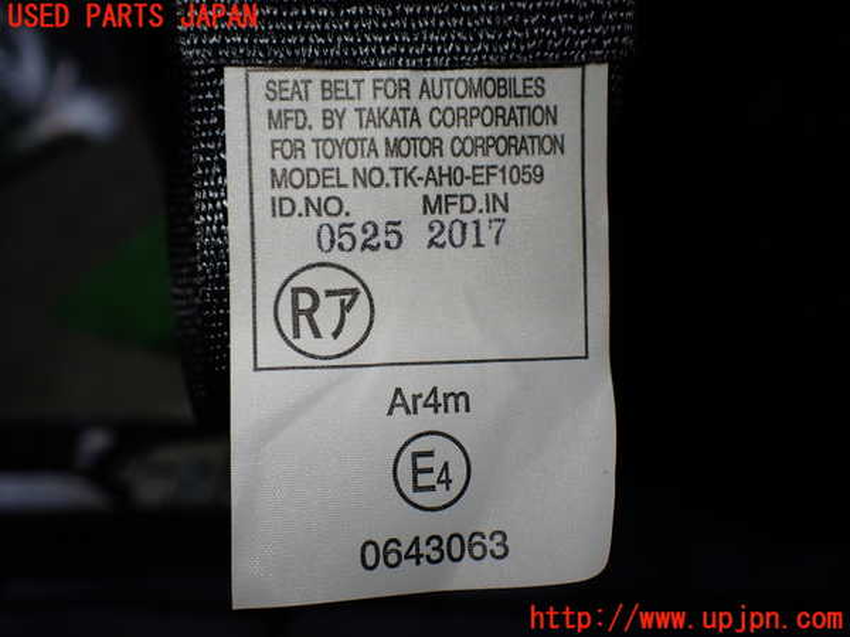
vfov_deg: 46.8
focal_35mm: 30
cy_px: 318
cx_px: 425
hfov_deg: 60.0
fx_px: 737
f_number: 2.3
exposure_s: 1/160
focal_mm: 5.4
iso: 100
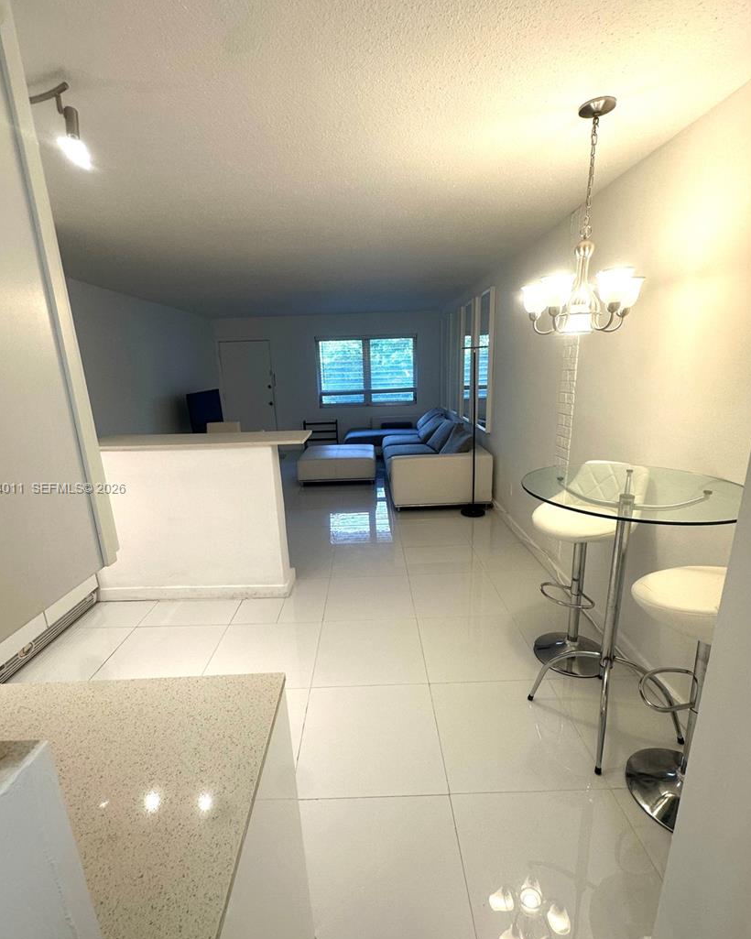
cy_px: 489
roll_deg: +0.4
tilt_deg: -13.6
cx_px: 367
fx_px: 445
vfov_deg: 93.1
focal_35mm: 16
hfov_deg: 80.4
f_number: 2.2
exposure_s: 1/120
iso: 125
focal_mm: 2.22
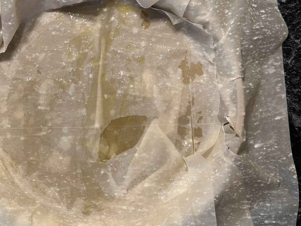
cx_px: 119
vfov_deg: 23.3
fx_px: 548
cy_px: 97
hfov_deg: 30.6
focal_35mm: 63
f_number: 1.78
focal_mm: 6.86
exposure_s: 1/50
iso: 125
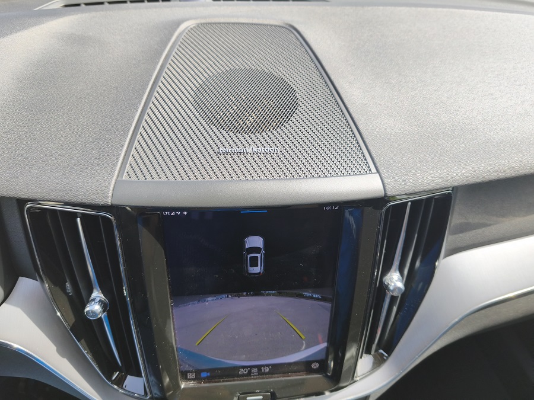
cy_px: 200
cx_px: 267
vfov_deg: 58.9
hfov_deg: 73.9
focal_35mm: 23
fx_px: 355
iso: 50
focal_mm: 5.35
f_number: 1.7
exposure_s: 1/590
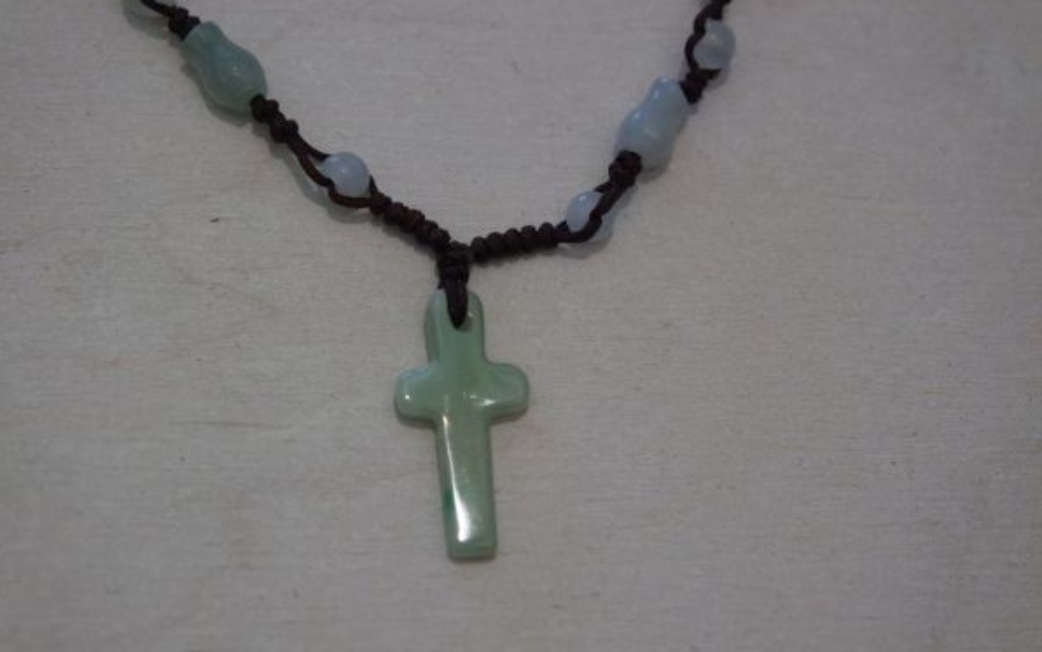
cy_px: 336
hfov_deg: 26.1
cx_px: 519
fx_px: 2244
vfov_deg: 16.5
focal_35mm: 79
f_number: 5.6
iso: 3200
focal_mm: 50
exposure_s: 1/60
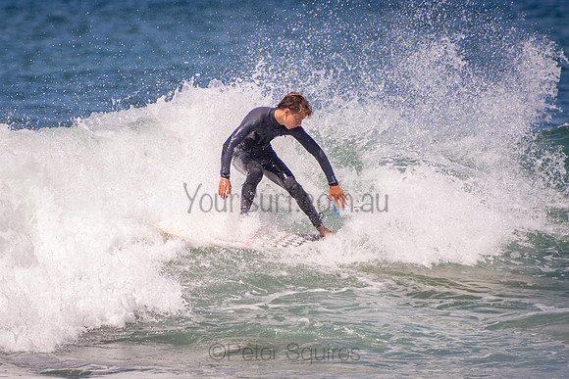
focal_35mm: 570
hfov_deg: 3.6
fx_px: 9011
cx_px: 284
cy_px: 190
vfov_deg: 2.4
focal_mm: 380
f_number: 5.6
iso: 180
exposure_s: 1/1250
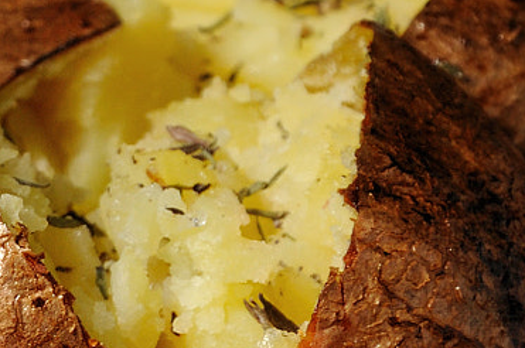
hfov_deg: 4.0
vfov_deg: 2.6
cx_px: -443
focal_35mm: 517
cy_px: 260
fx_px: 7527
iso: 200
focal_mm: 80
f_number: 13
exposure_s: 1/8
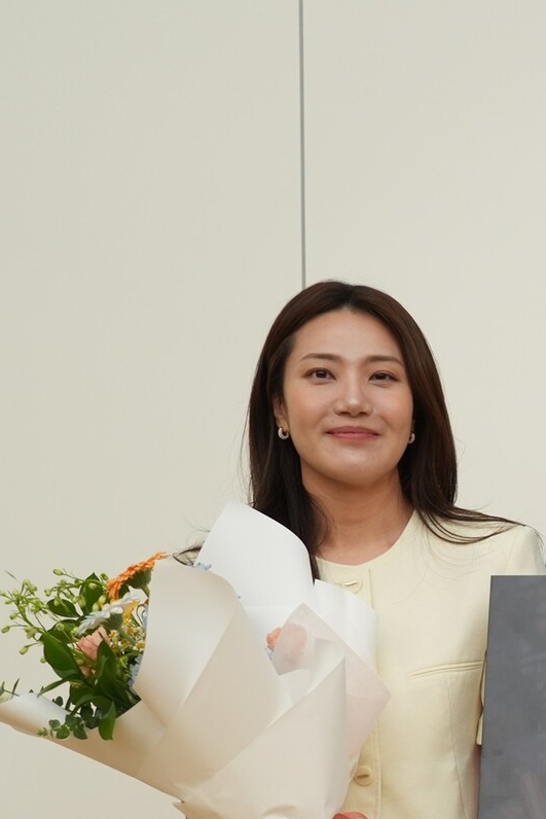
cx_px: 868
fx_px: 2342
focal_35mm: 103
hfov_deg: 12.5
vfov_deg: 19.6
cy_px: 666
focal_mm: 41
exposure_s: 1/60
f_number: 4
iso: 640
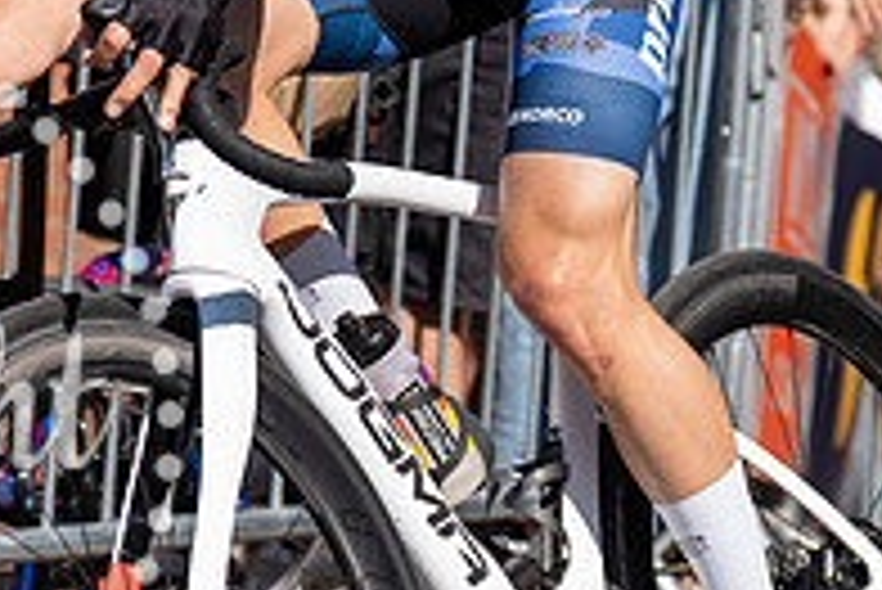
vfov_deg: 5.4
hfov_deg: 8.1
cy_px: -1
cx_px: 170
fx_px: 6203
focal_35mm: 253
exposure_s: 1/1000
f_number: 3.5
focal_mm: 70
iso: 100
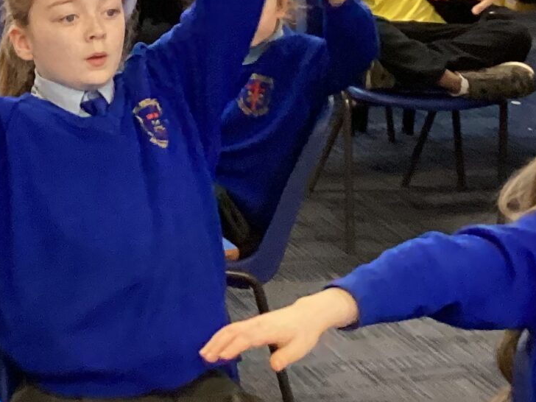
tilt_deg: -12.8
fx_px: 1688
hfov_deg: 16.7
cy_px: -93
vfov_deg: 13.2
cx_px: -226
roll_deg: -2.6
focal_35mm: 109
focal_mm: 3.3
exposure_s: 1/50
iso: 200
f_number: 2.4
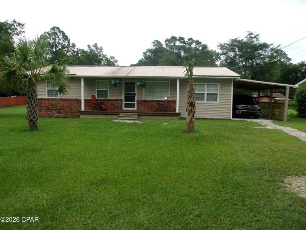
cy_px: 115
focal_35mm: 27
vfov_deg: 51.4
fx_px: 239
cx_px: 153
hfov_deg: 65.3
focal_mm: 4.9
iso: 80
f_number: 3
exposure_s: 1/340
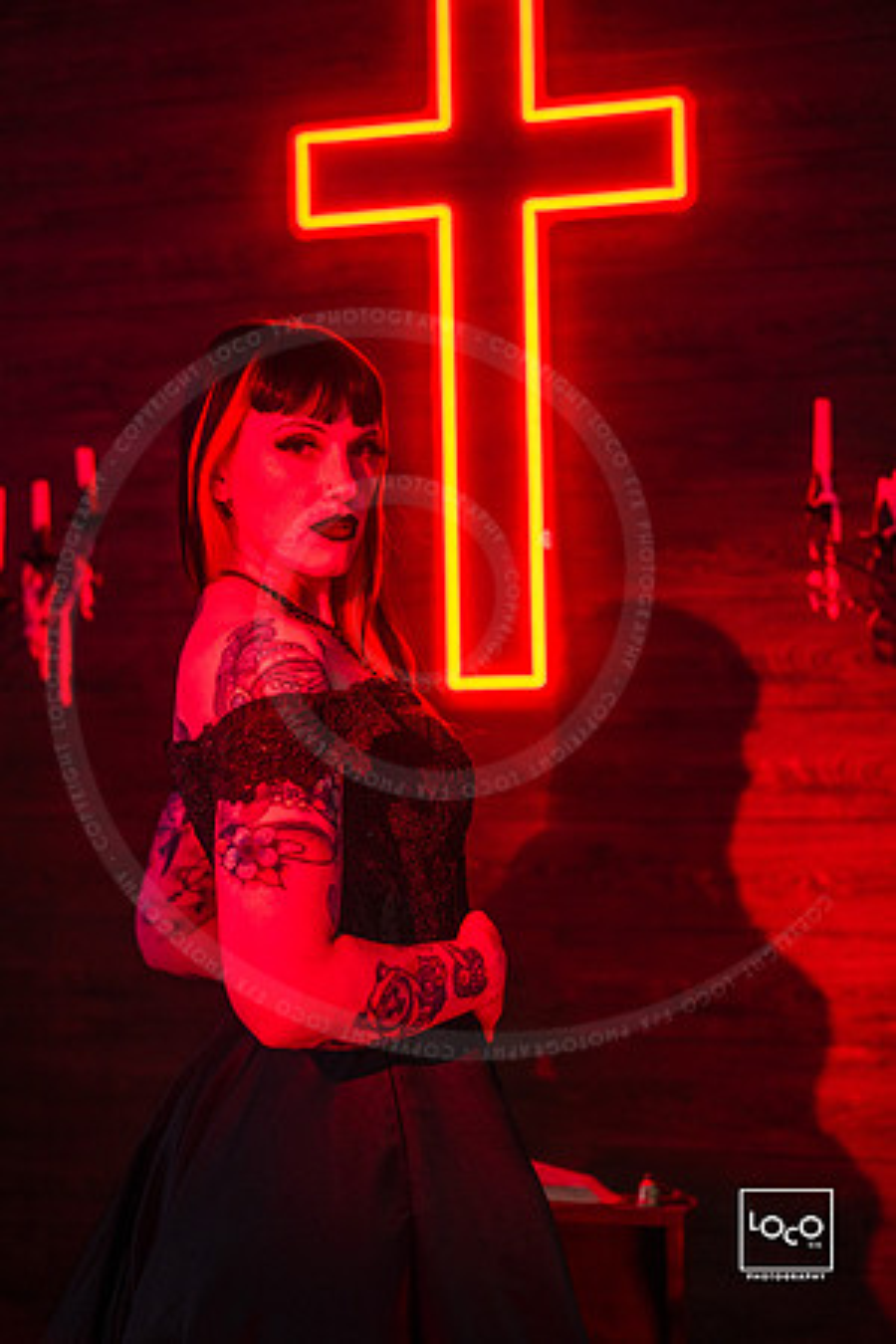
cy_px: 672
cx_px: 448
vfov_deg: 44.5
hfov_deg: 30.5
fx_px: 1643
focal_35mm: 44
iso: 1000
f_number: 2.1
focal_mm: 44
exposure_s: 1/250
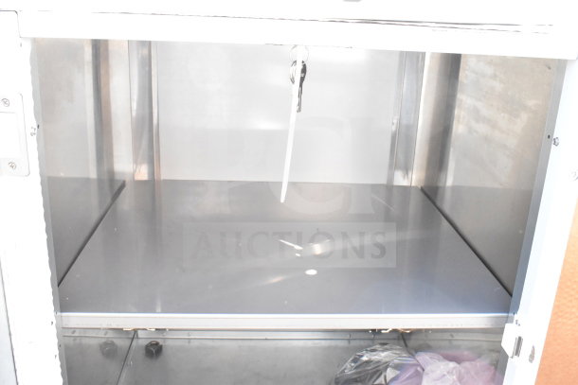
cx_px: 289
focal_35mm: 36
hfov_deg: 53.1
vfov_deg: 36.9
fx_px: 578
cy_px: 192
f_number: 10
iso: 6400
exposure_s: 1/400
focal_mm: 24
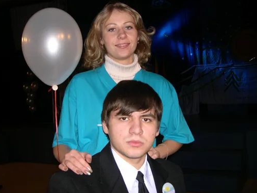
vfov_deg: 36.8
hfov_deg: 47.9
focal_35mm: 39
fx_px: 289
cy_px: 99
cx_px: 126
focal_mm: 8
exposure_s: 1/60
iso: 100
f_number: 2.8
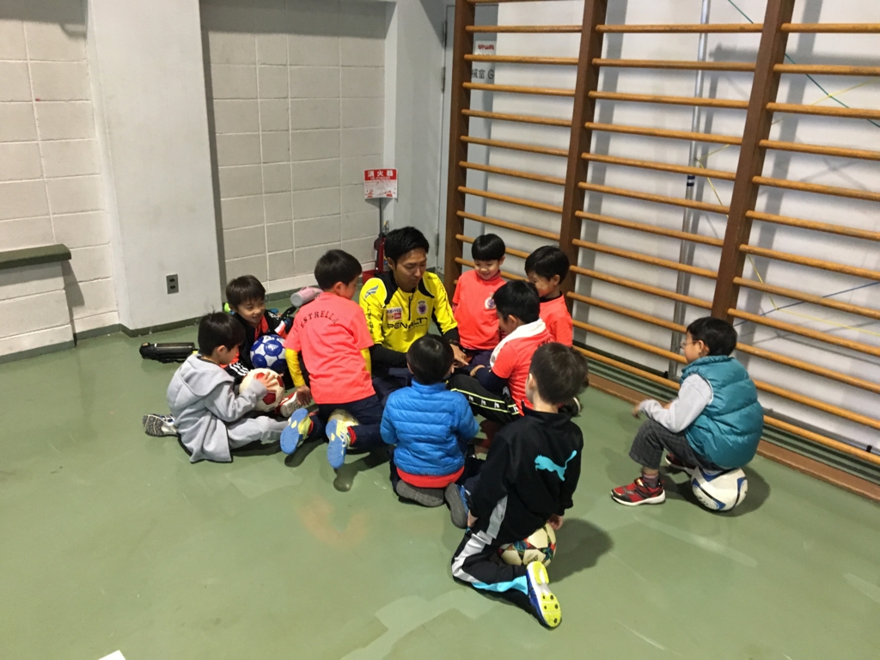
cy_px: 330
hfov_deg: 61.7
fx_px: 737
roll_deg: -2.6
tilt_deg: -21.5
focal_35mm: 29
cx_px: 440
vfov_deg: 48.2
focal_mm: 4.15
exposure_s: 1/30
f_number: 2.2
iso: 200
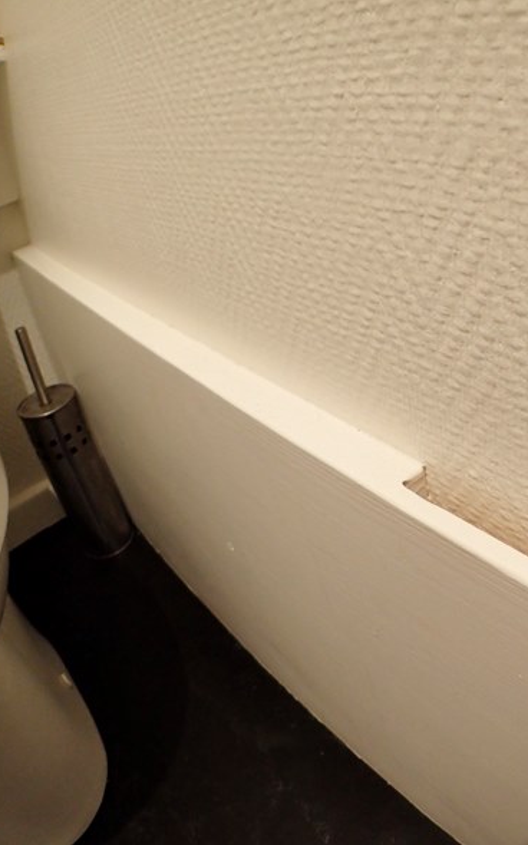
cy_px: 428
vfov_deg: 54.0
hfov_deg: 33.7
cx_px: 463
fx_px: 829
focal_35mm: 36
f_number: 2
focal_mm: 4.5
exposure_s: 1/60
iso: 160
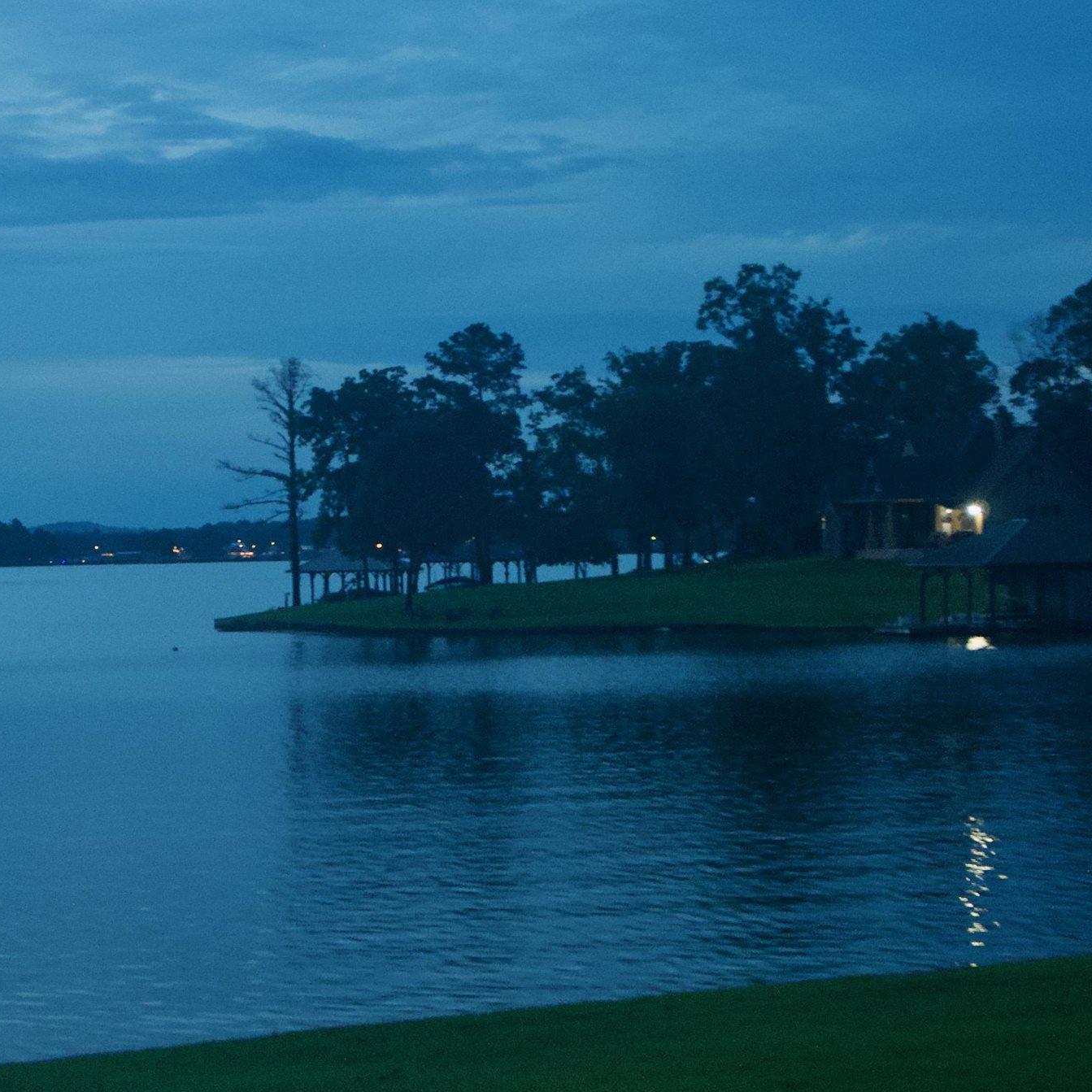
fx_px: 3639
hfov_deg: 17.0
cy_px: 569
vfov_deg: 17.1
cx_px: 370
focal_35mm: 102
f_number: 4
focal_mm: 35
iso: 1600
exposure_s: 1/10
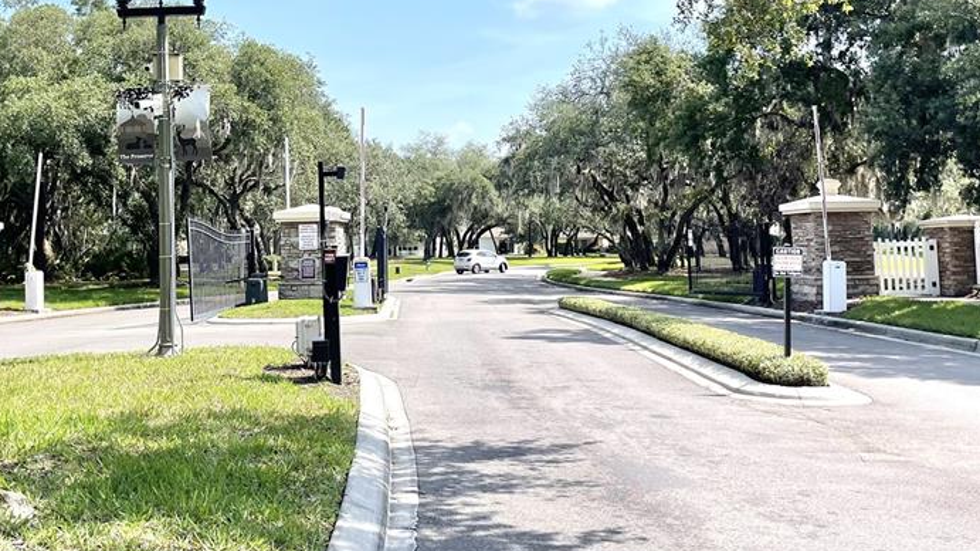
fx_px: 1091
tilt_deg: +5.8
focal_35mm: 42
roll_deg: +2.3
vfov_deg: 28.0
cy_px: 159
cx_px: 374
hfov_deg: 48.0
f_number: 1.6
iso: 32
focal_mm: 5.1
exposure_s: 1/3257
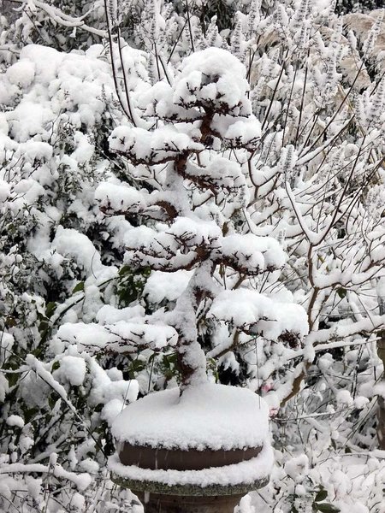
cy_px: 256
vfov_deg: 18.4
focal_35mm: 107
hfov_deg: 13.8
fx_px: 1587
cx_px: 192
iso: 400
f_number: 4.9
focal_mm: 19.2
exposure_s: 1/80
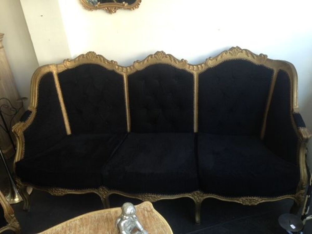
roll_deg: +3.8
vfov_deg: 42.9
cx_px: 156
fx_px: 297
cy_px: 117
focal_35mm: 33
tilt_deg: -31.0
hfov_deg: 55.4
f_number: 2.4
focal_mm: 4.12
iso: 64
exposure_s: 1/40
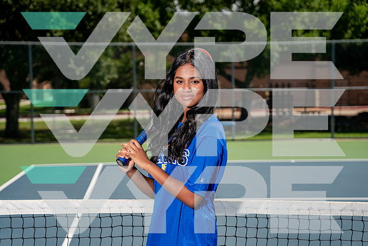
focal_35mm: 70
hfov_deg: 28.8
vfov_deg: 19.5
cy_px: 123
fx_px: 716
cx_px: 184
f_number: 4
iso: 100
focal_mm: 70
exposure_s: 1/1600
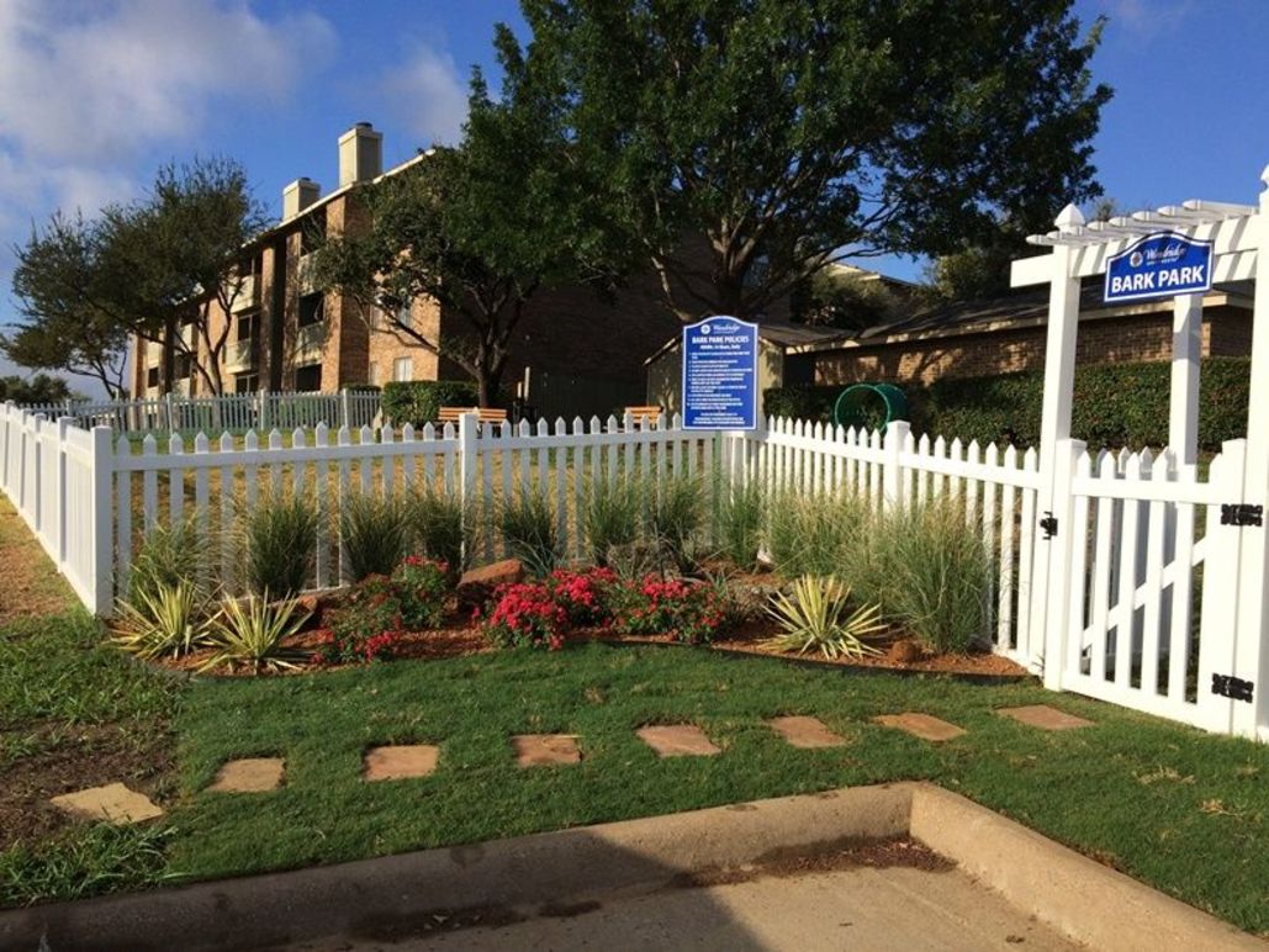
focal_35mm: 29
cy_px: 476
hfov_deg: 61.7
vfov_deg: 48.2
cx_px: 634
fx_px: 1063
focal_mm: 4.2
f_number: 2.2
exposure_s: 1/2283
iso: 32
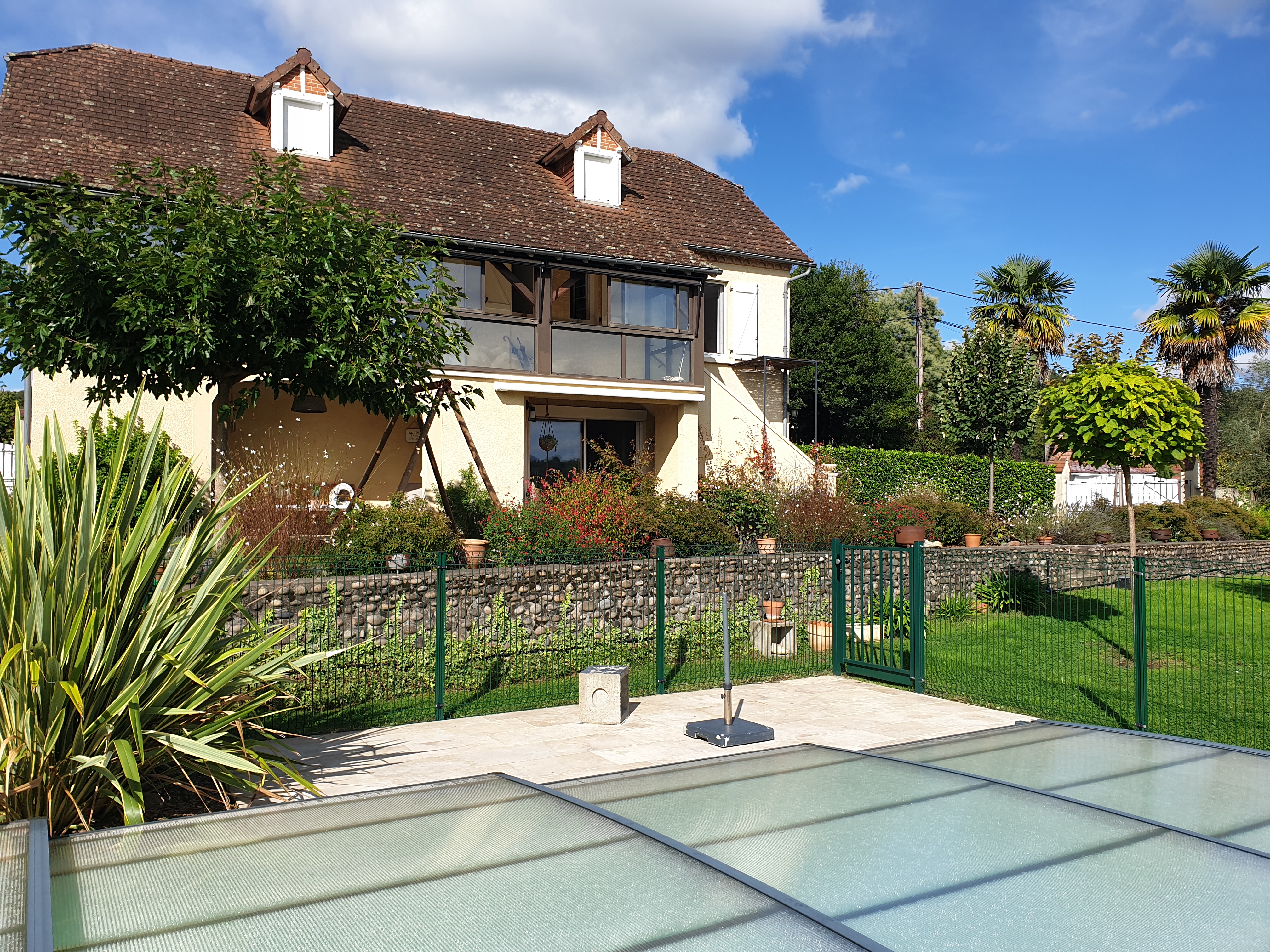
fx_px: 954
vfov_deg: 53.1
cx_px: 635
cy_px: 476
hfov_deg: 67.3
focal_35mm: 26
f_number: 2.4
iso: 50
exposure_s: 1/1634
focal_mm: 4.3
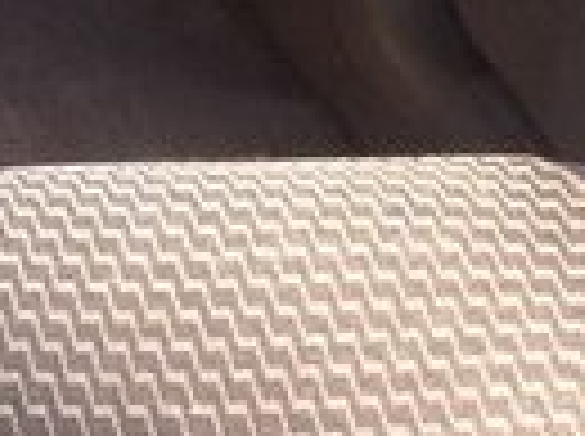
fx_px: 2834
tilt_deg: -25.4
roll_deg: -1.3
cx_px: -886
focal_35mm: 168
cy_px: -299
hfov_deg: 10.1
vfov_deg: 8.5
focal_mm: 4.12
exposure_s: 1/120
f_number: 2.4
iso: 64
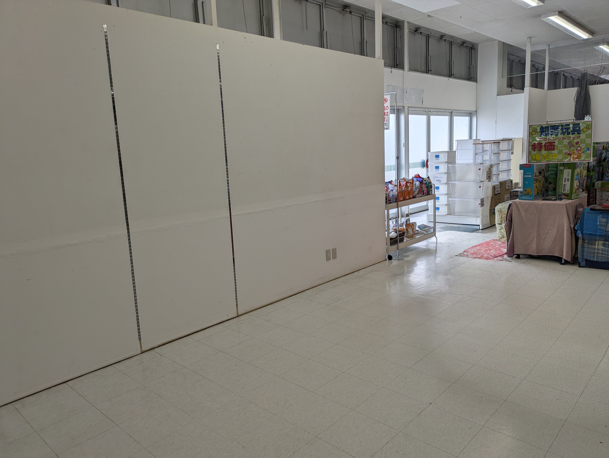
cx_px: 304
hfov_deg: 69.4
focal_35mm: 25
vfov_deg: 54.9
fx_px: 440
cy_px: 229
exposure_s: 1/441
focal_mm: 5.43
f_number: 1.89
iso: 46
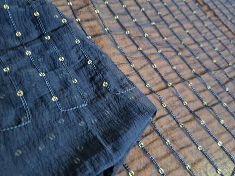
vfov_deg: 53.1
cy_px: 88
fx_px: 177
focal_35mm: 26
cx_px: 118
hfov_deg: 67.3
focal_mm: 5.4
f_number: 1.8
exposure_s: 1/24
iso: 640
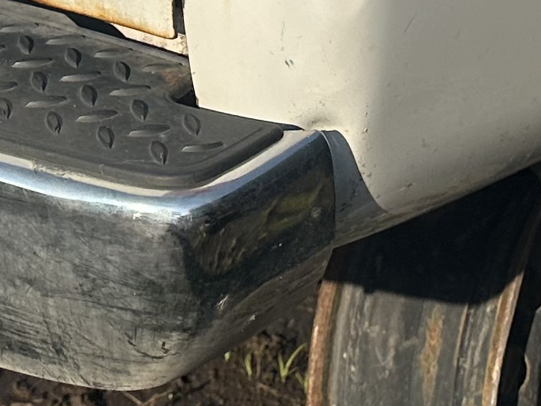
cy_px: -319
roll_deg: +0.7
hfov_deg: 14.0
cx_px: 182
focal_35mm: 141
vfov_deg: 10.0
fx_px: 2204
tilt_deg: -8.5
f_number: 1.78
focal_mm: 6.86
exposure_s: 1/7576
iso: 80
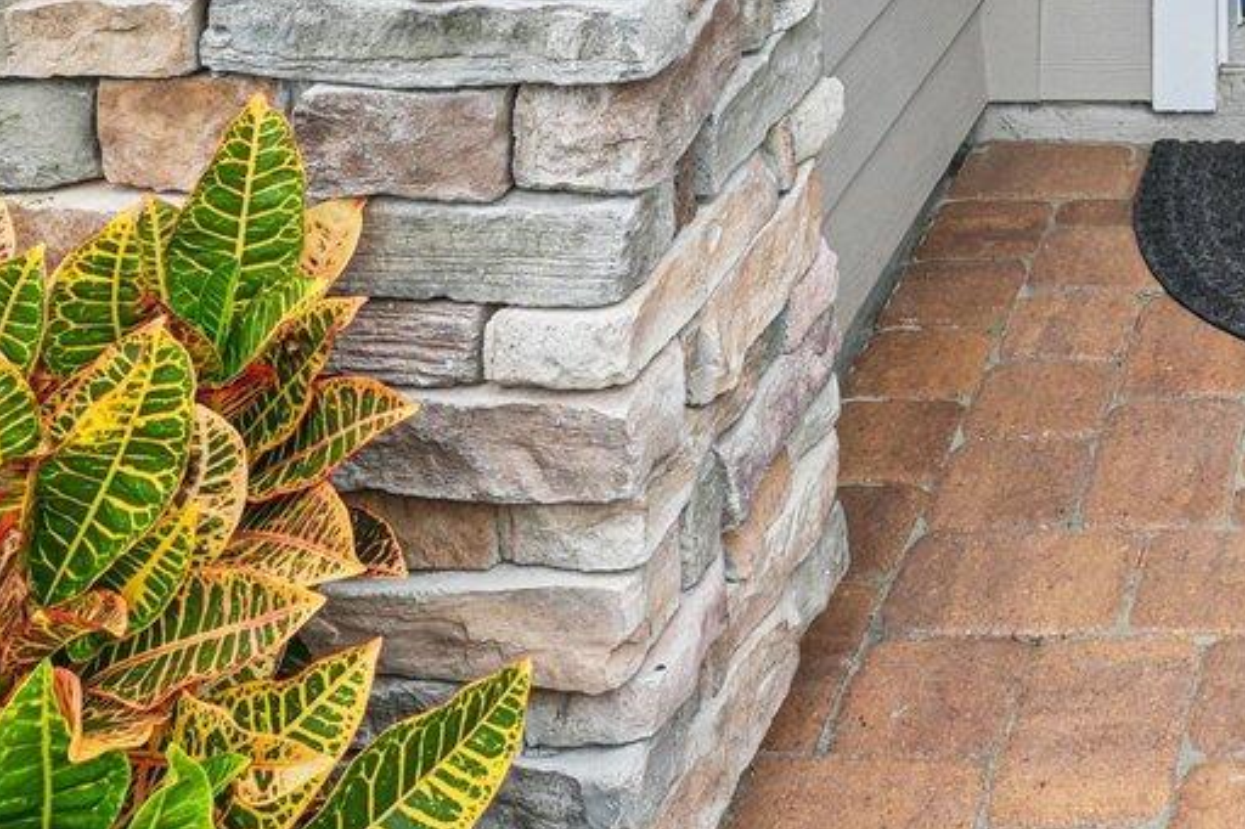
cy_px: -621
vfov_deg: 19.0
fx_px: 1936
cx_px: 1539
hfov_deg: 29.8
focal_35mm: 56
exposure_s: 1/20
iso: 100
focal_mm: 14
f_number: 9
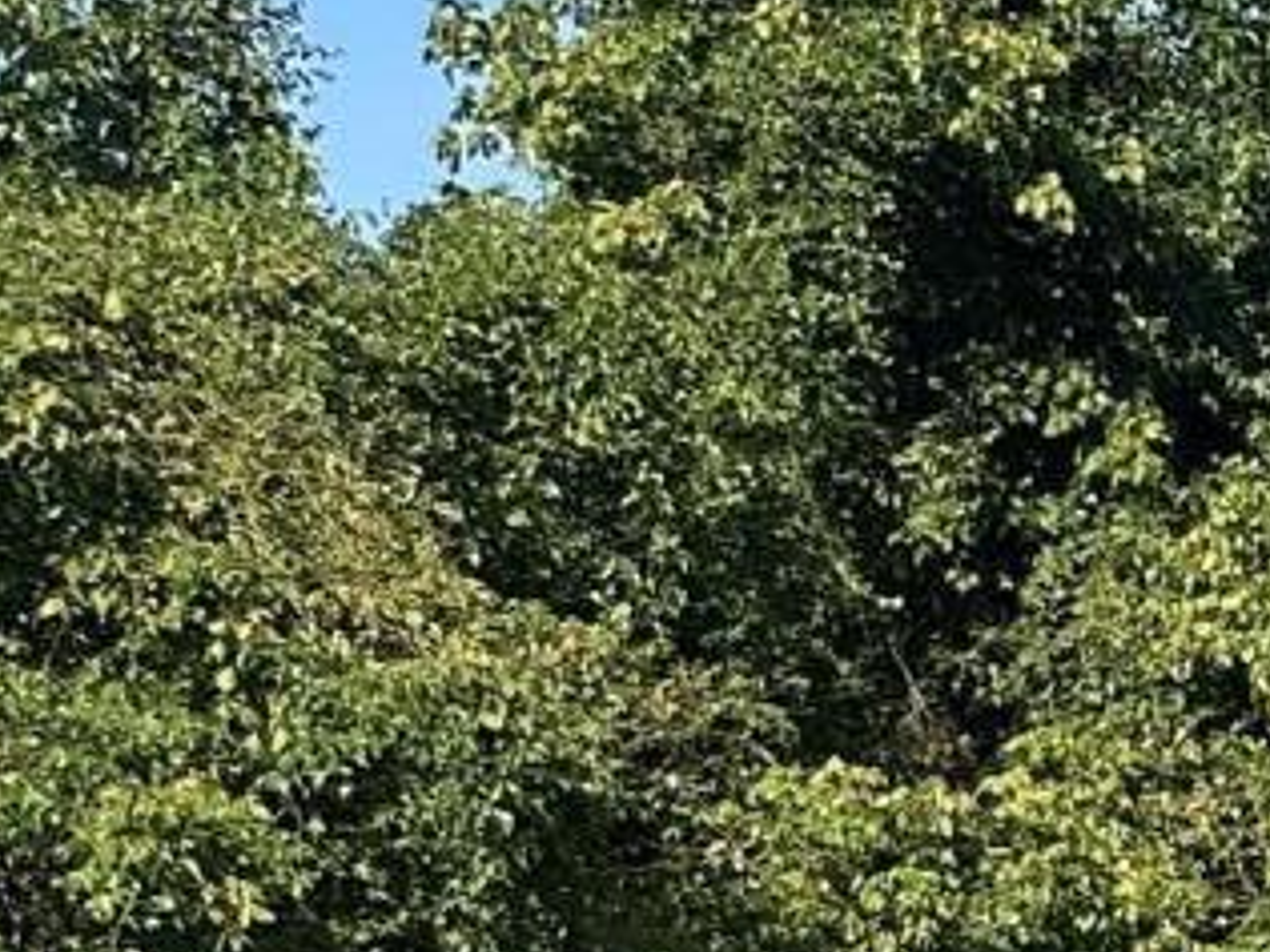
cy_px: 1129
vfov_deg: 9.6
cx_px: 3919
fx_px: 5577
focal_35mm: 152
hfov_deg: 9.7
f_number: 1.78
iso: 80
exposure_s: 1/3861
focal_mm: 6.86
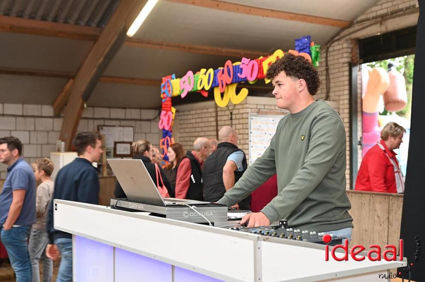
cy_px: 141
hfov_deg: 39.6
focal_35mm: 50
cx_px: 212
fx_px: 590
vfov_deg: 26.9
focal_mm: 50
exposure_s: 1/60
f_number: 4
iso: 1000
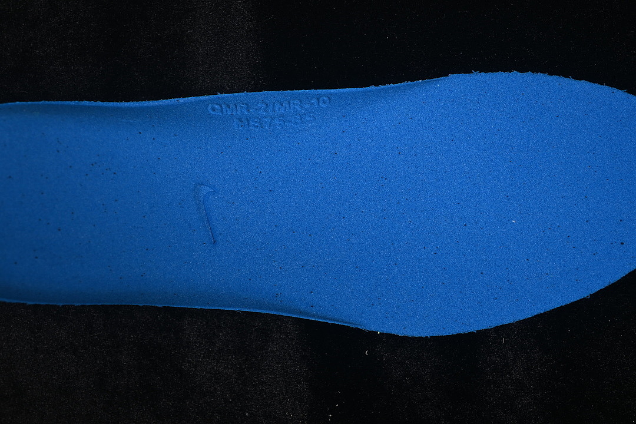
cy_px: 212
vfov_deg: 18.2
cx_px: 318
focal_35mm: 75
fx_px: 1325
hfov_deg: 27.0
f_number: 7.1
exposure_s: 1/60
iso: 160
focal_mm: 50
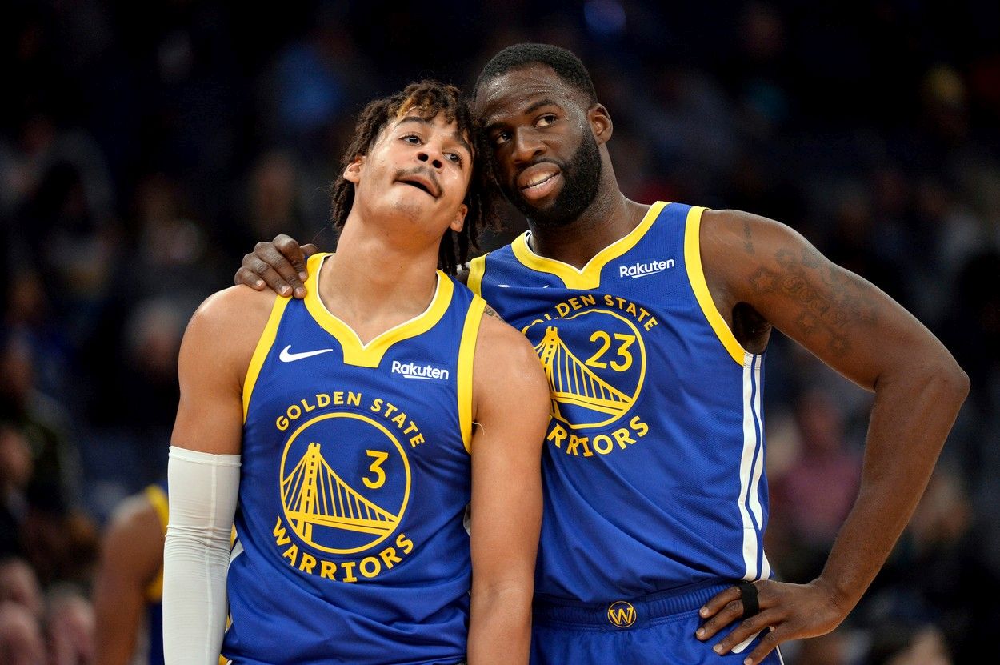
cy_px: 332
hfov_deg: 6.1
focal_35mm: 340
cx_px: 500
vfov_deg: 4.0
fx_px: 9436
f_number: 4
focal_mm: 340
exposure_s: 1/1000
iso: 2500
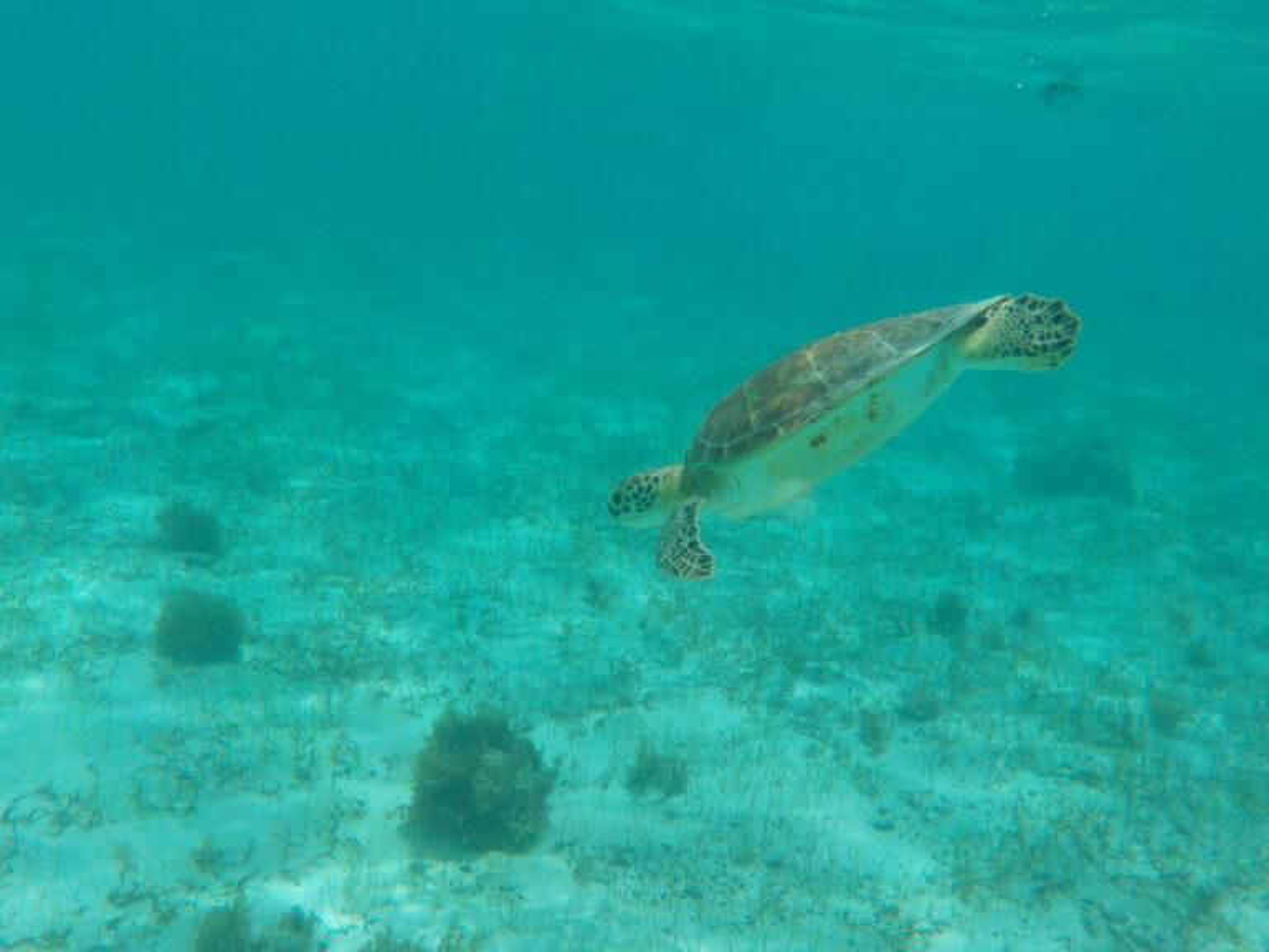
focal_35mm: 30
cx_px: 634
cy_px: 476
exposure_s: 1/1250
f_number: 3.3
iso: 125
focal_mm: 4.1
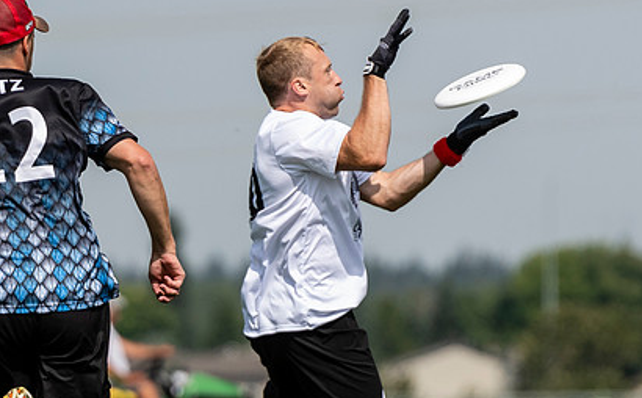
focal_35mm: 823
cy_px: 262
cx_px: 271
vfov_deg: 1.6
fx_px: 14364
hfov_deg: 2.6
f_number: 4
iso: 200
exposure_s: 1/2500
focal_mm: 200
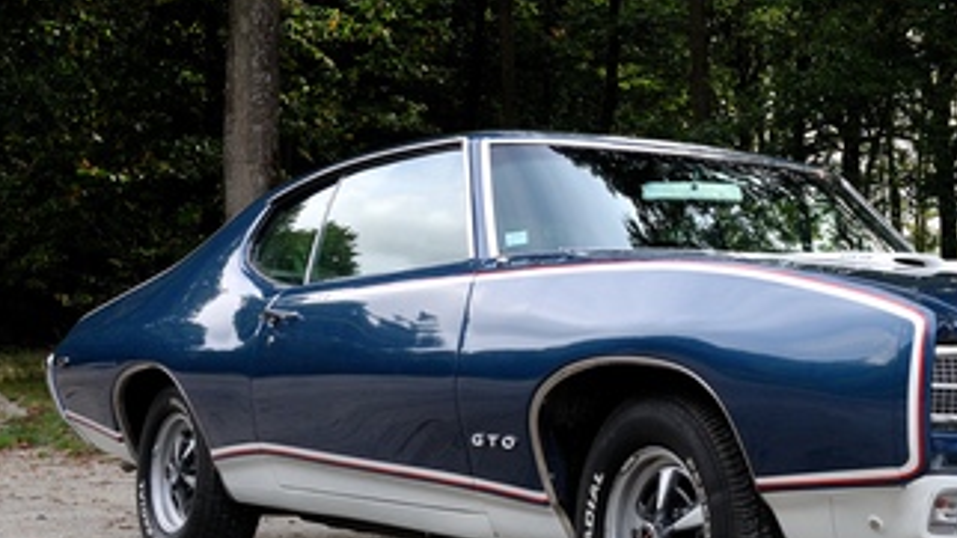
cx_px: 871
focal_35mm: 79
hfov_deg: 26.0
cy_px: 221
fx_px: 2004
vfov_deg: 15.3
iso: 400
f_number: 9
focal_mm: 27
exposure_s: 1/320
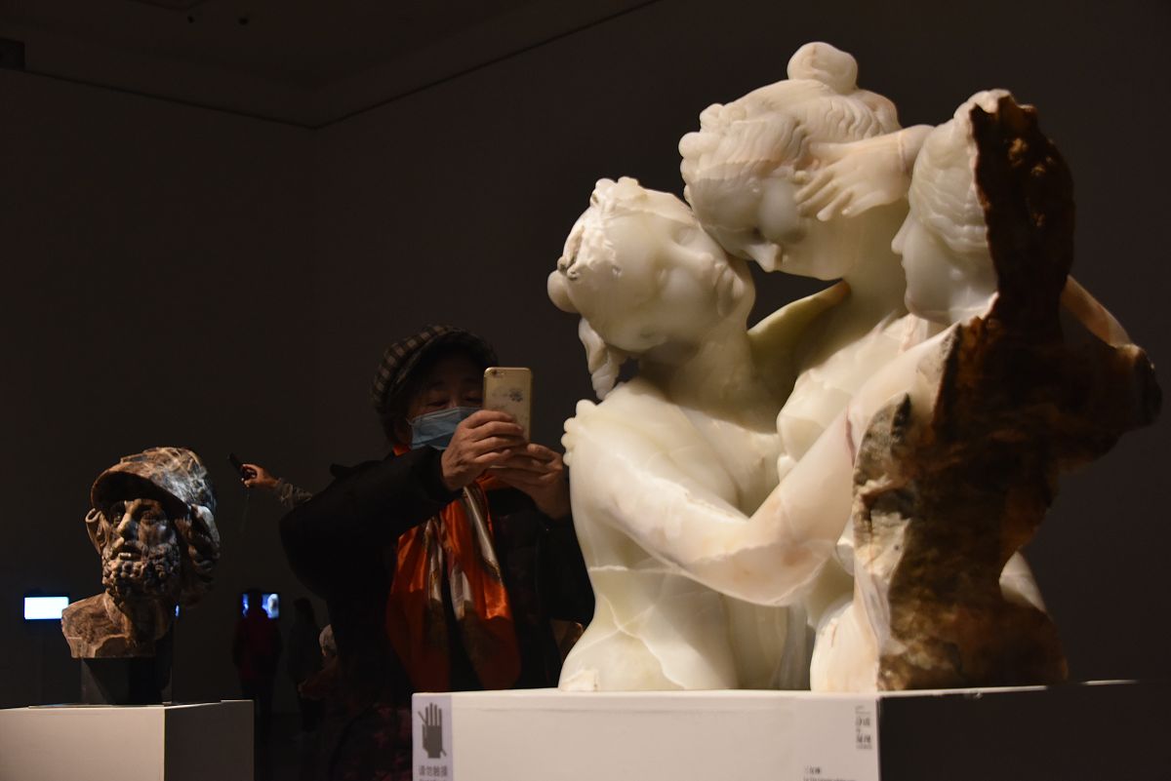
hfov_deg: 35.6
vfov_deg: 24.2
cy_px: 390
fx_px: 1822
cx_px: 586
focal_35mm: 56
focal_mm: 56
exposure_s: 1/40
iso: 2500
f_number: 8
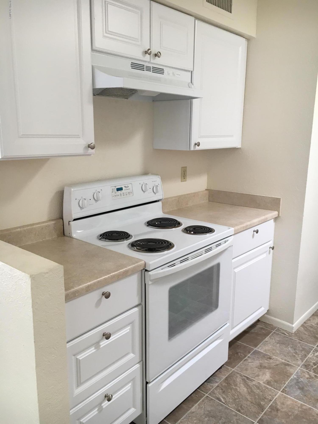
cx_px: 159
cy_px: 212
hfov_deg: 48.2
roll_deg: -1.0
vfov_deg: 61.7
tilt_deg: -12.3
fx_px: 355
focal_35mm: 29
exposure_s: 1/30
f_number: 2.2
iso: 64
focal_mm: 4.15
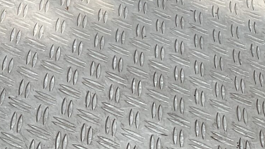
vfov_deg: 10.4
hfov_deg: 17.9
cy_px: -138
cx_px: -122
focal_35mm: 108
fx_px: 759
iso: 16
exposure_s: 1/211
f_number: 1.8
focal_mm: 3
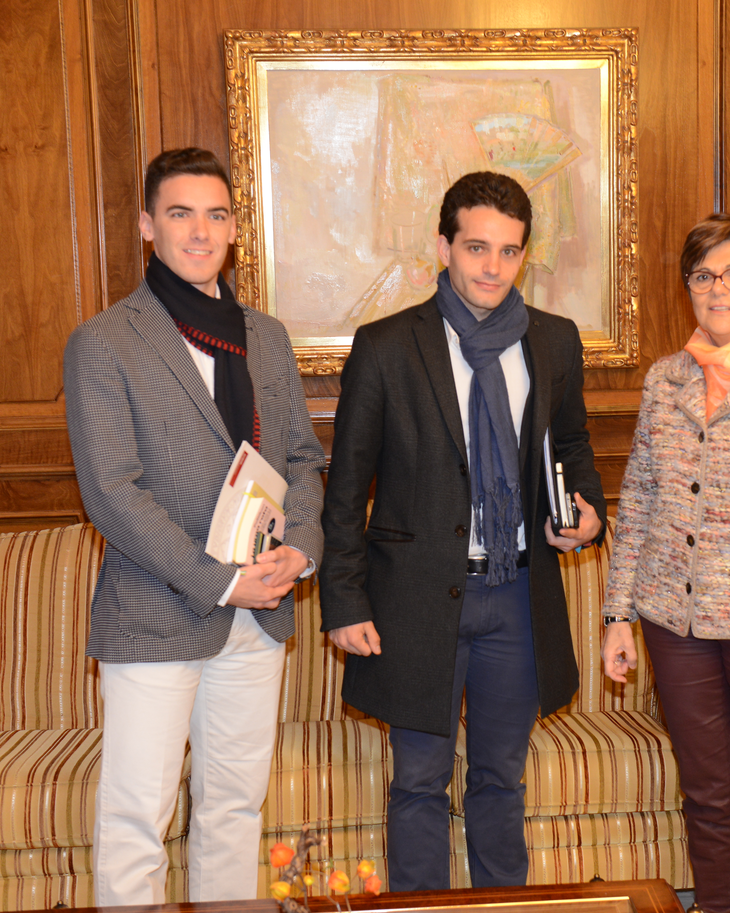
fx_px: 1539
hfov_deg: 26.5
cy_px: 461
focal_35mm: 57
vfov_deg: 33.0
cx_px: 508
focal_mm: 40
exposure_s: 1/50
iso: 800
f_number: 3.5
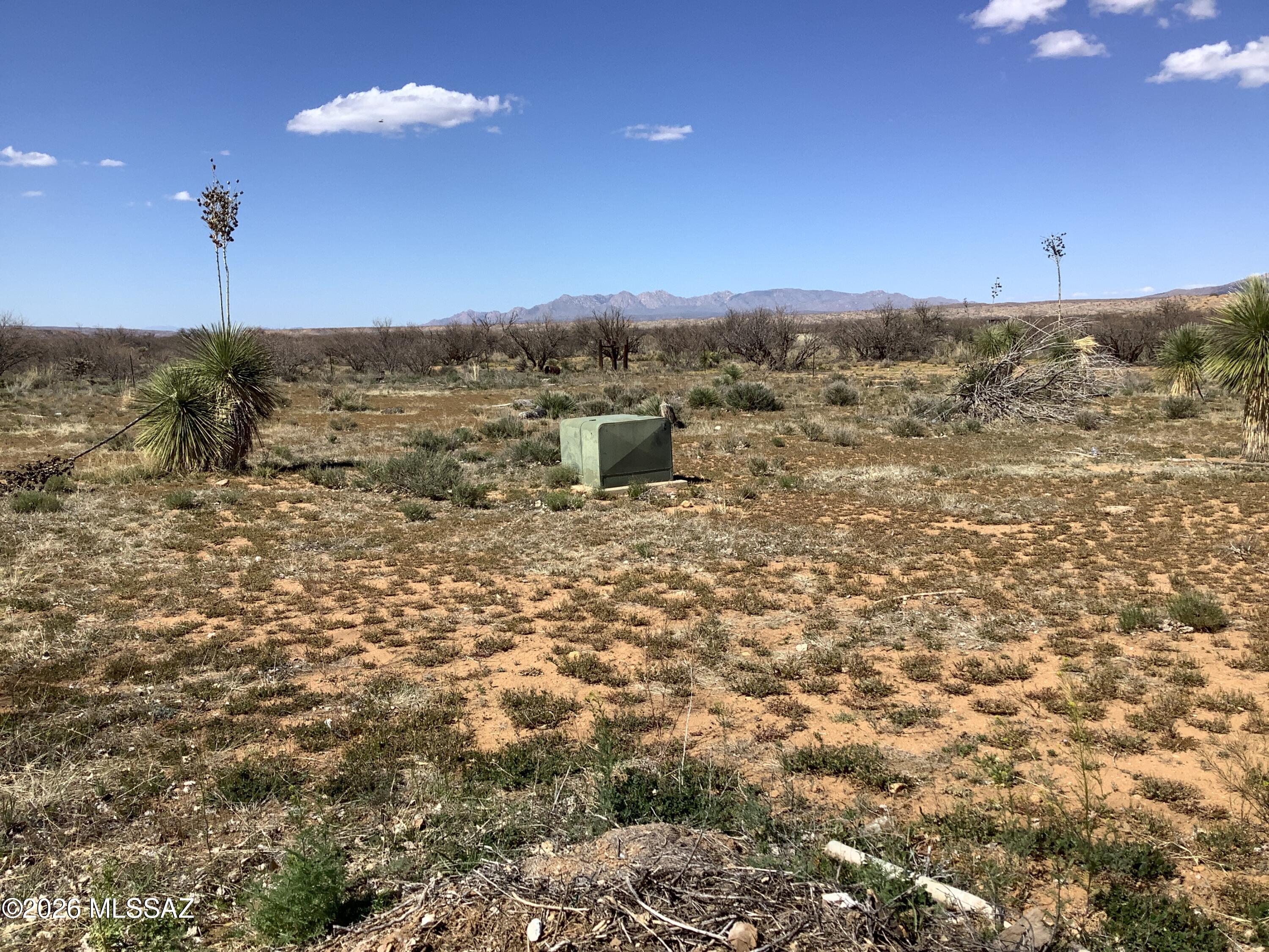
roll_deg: +0.9
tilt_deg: -7.5
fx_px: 1136
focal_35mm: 31
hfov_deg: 58.4
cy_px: 476
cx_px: 634
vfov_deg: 45.4
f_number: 2.4
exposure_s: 1/1631
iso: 25
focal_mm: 3.3
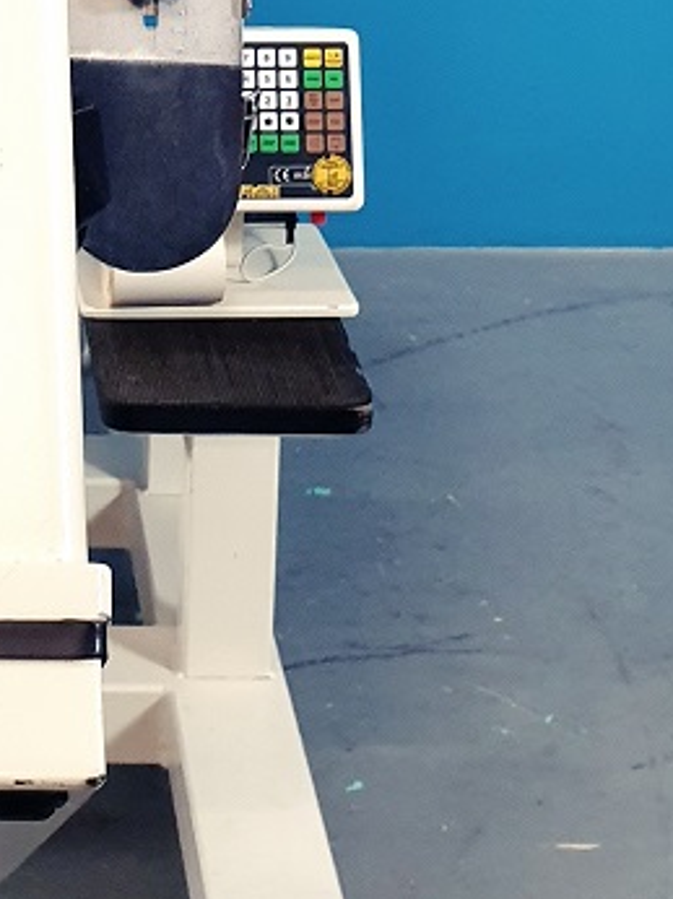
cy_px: -153
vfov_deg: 20.3
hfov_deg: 15.7
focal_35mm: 91
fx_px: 2362
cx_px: -86
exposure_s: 1/50
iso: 320
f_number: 2.4
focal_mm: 4.3
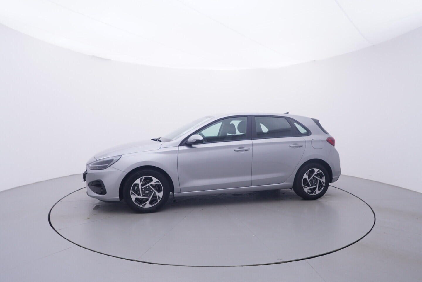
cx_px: 211
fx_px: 264
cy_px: 141
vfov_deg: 56.2
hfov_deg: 77.3
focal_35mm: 22
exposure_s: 1/80
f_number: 5
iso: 200
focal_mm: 15
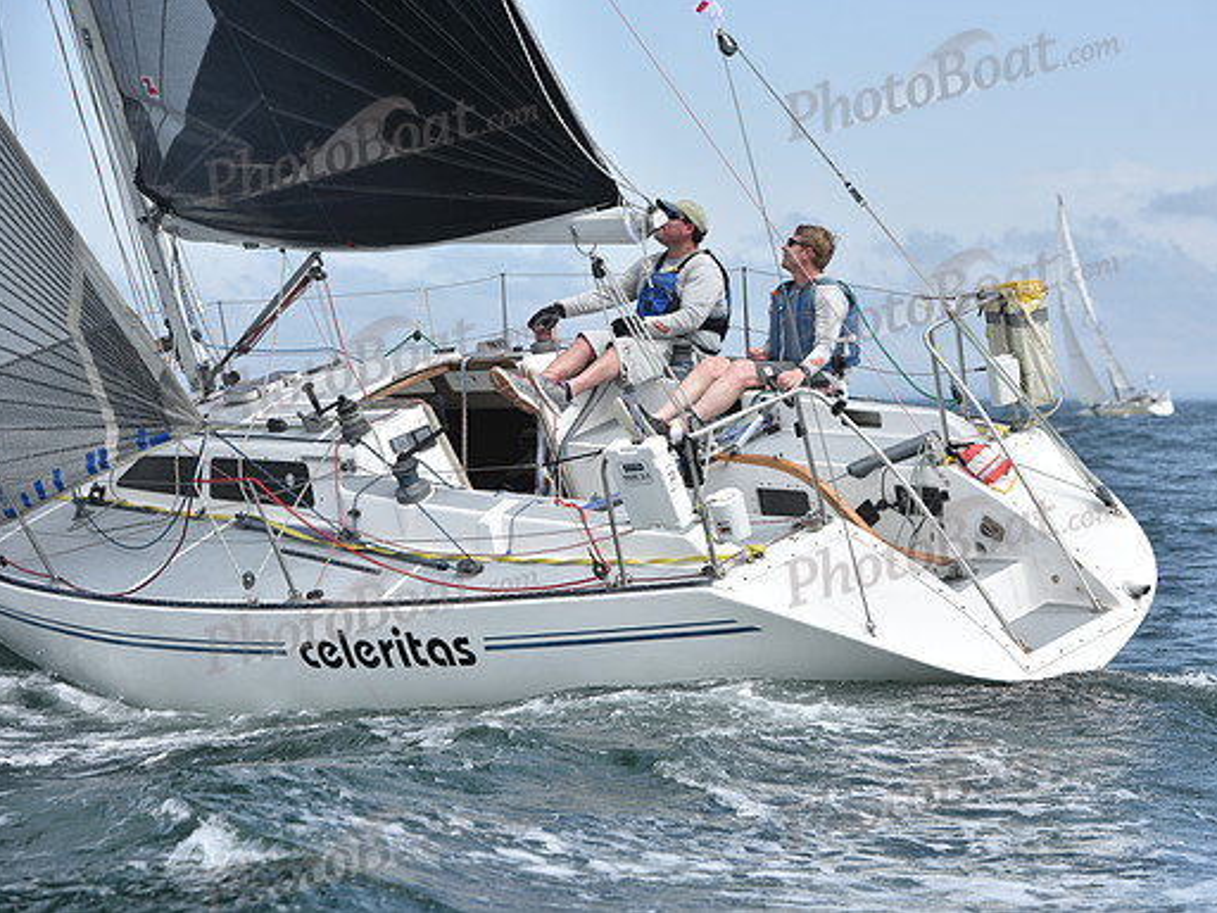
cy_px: 455
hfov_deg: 16.1
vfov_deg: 12.1
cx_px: 663
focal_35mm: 122
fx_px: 4289
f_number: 6.3
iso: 200
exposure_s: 1/1250
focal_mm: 112
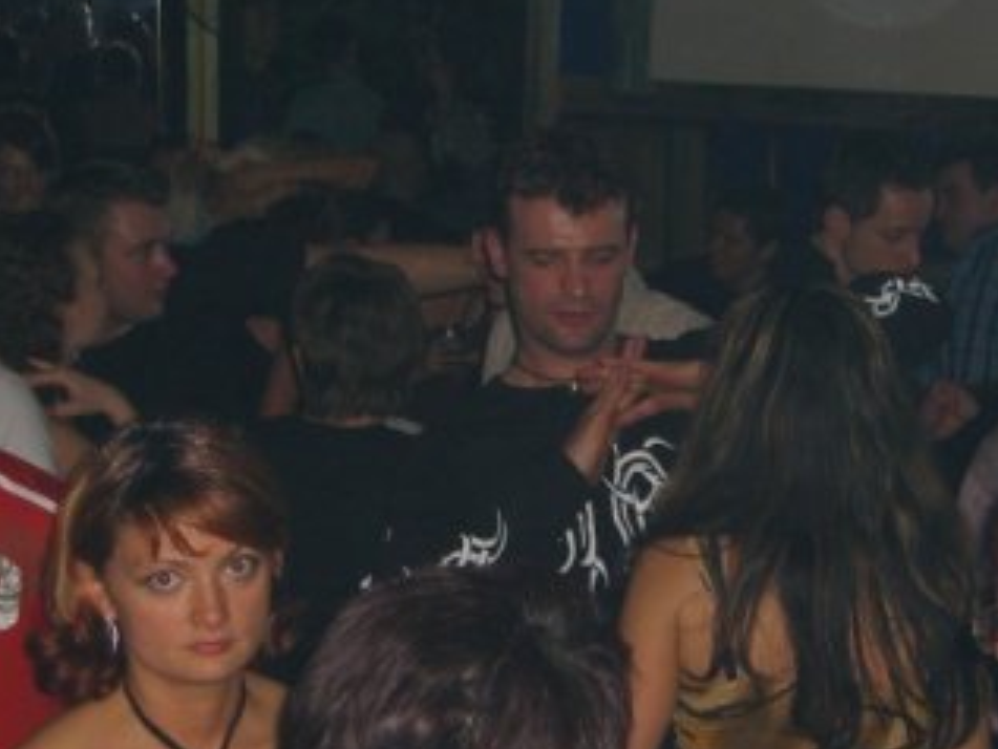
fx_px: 3115
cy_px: 519
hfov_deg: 18.2
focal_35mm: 108
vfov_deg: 13.7
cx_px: 586
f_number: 3.6
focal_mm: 11.8
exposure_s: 1/60
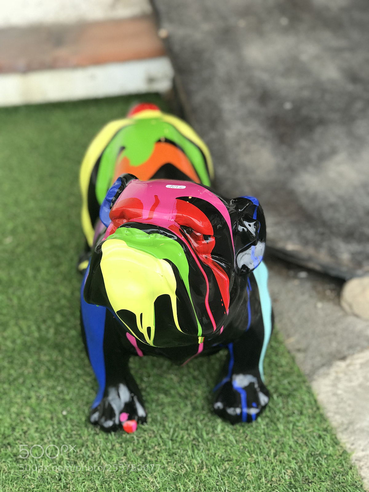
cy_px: 246
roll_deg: +2.6
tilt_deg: -29.7
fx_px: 810
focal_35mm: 57
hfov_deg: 25.7
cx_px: 184
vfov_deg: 33.8
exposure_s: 1/100
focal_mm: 6.6
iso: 25
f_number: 2.8
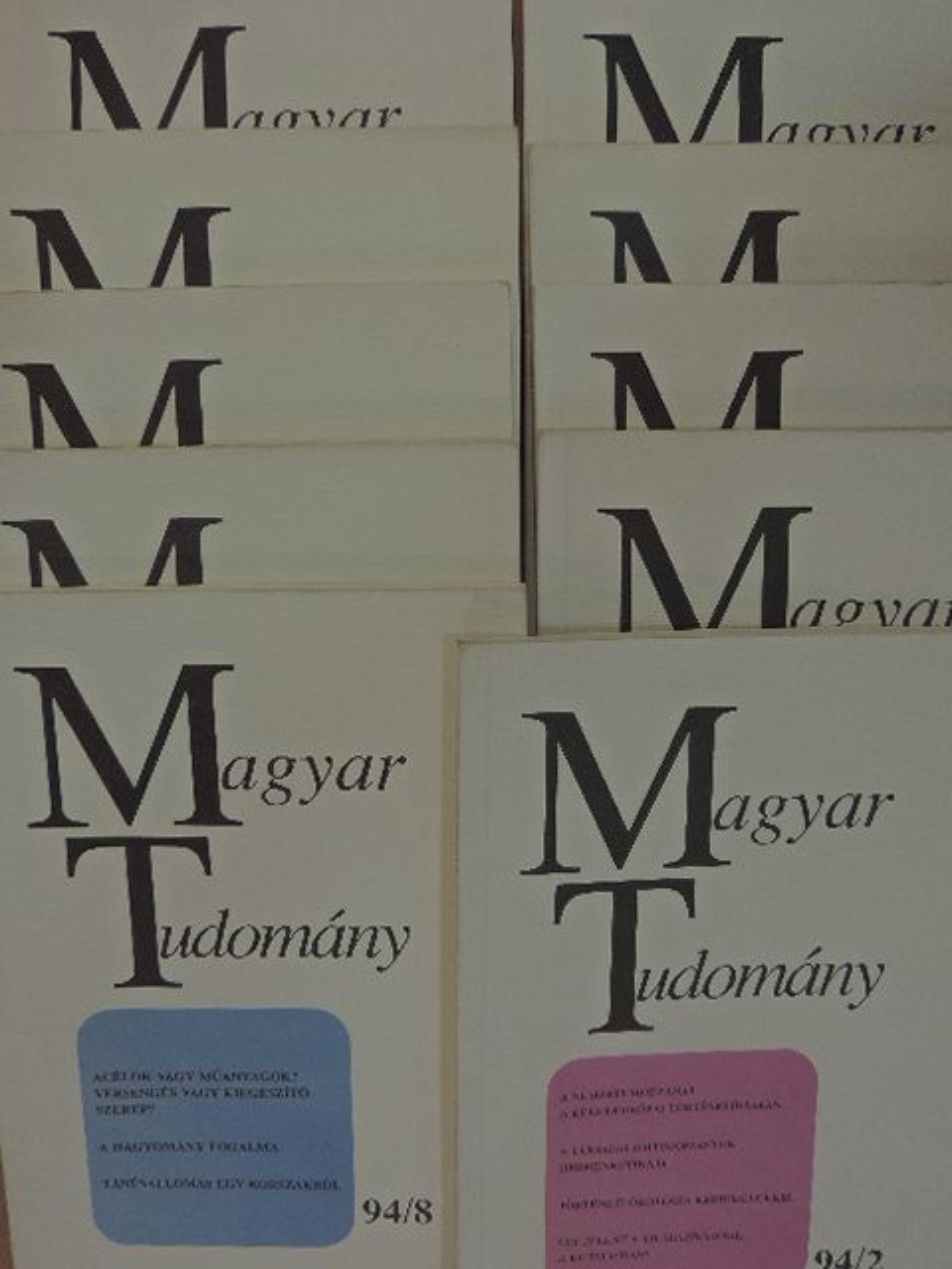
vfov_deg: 55.4
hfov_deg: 42.9
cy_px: 634
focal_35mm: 33
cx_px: 476
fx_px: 1210
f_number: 3.2
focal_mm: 5.8
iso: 220
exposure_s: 1/100
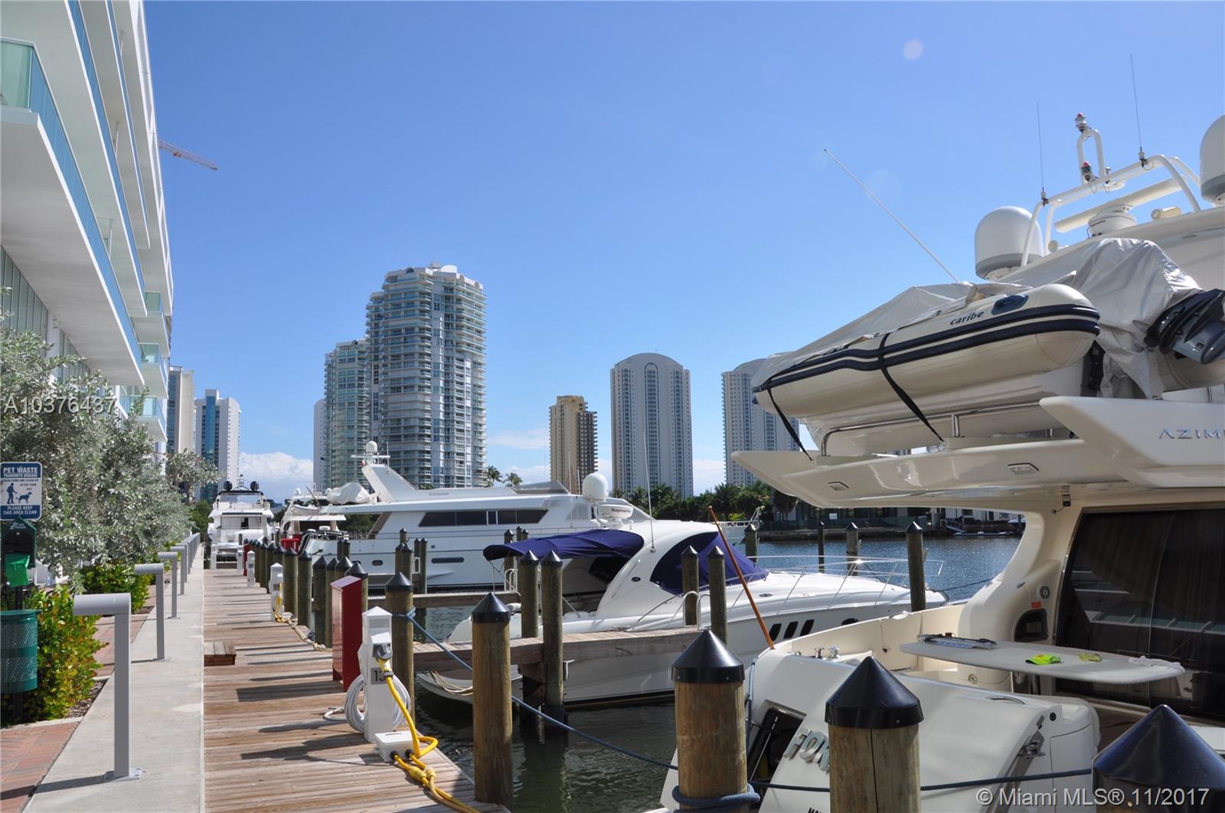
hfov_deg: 67.5
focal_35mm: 27
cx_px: 612
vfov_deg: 47.8
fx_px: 917
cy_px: 406
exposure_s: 1/200
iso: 200
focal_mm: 18
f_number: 14
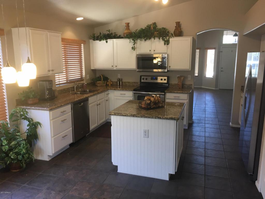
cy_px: 100
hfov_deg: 61.7
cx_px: 132
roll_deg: +0.2
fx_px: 222
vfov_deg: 48.2
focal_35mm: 29
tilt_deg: -11.6
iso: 50
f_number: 2.2
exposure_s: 1/30
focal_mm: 4.15
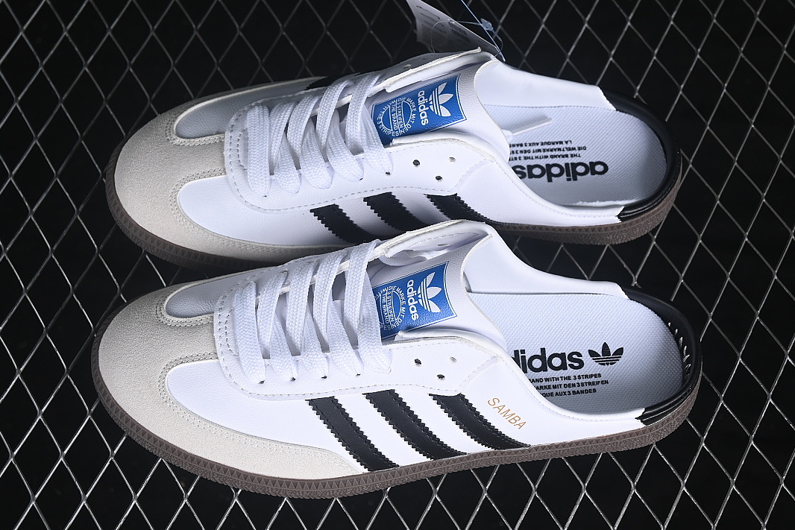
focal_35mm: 76
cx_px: 395
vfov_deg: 18.0
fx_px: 1678
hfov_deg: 26.6
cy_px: 266
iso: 160
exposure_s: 1/80
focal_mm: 50
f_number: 7.1
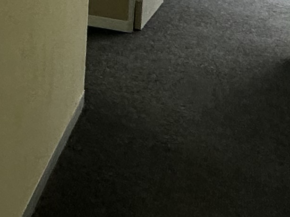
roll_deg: -2.3
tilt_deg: -1.3
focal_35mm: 92
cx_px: -261
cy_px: -163
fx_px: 770
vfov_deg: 14.3
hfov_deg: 16.9
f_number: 2.2
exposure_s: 1/100
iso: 125
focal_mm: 2.22
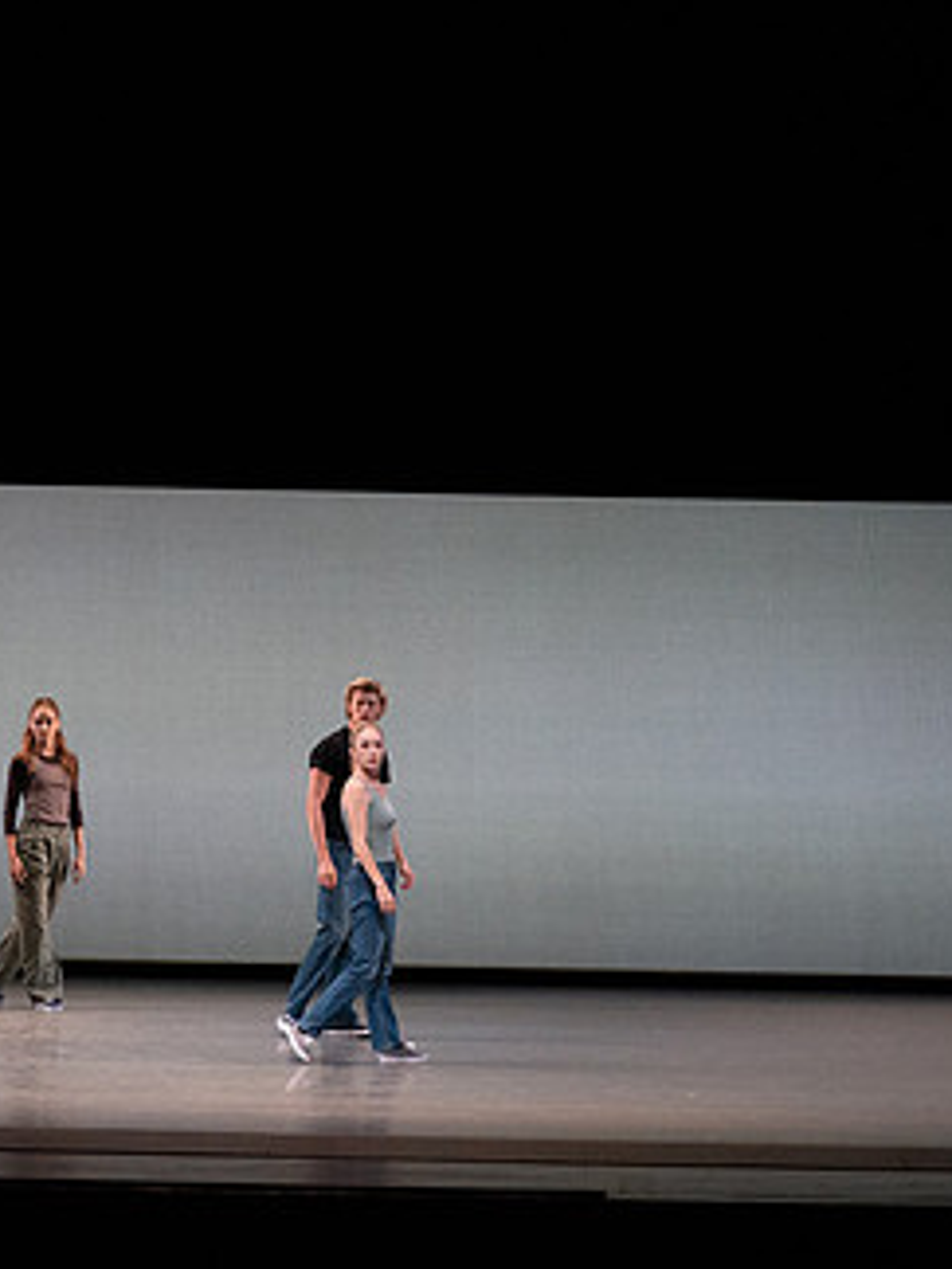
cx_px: 43
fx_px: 5170
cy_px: 754
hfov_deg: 10.4
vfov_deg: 14.0
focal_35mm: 141
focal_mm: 82
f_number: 7.1
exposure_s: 1/500
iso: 6400
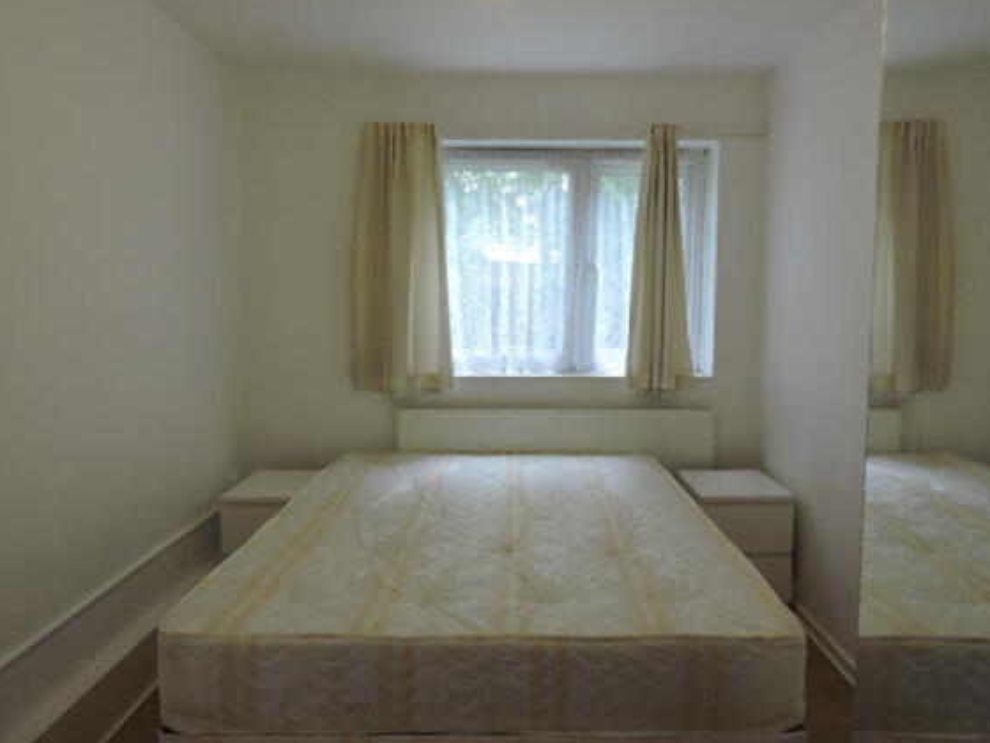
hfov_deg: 69.4
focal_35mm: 25
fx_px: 715
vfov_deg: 54.9
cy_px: 367
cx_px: 512
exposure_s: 1/30
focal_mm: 4.3
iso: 320
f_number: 3.3
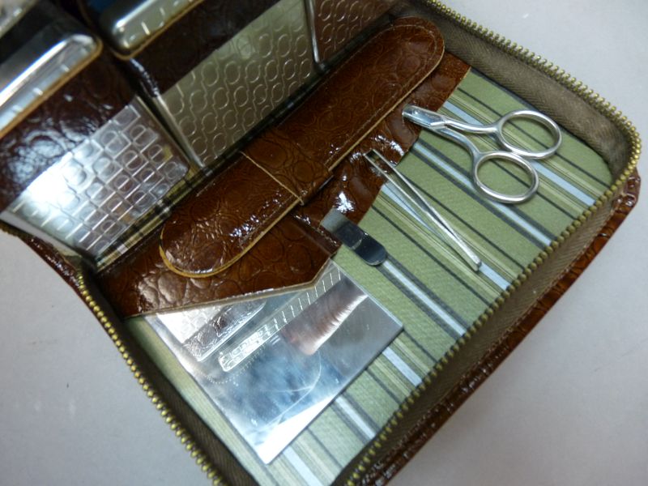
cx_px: 324
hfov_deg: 65.3
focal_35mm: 27
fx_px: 505
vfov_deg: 51.4
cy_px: 243
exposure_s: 1/30
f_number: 2.8
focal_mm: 4.8
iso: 320
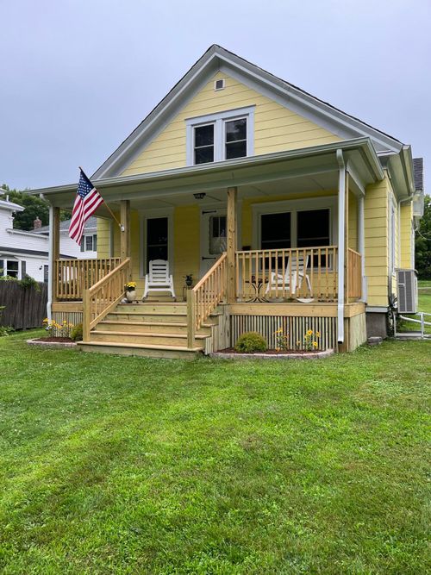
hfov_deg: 53.0
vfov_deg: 67.3
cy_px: 288
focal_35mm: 26
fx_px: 432
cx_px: 216
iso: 40
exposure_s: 1/143
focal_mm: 5.1
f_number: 1.6
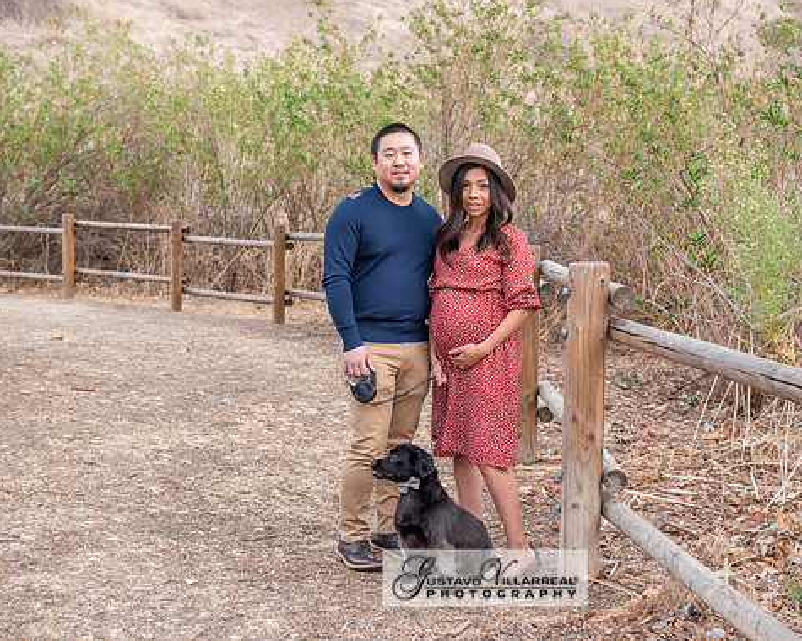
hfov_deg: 34.0
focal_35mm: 55
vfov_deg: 27.6
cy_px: 316
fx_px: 1305
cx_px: 485
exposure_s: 1/125
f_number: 5
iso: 500
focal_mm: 48
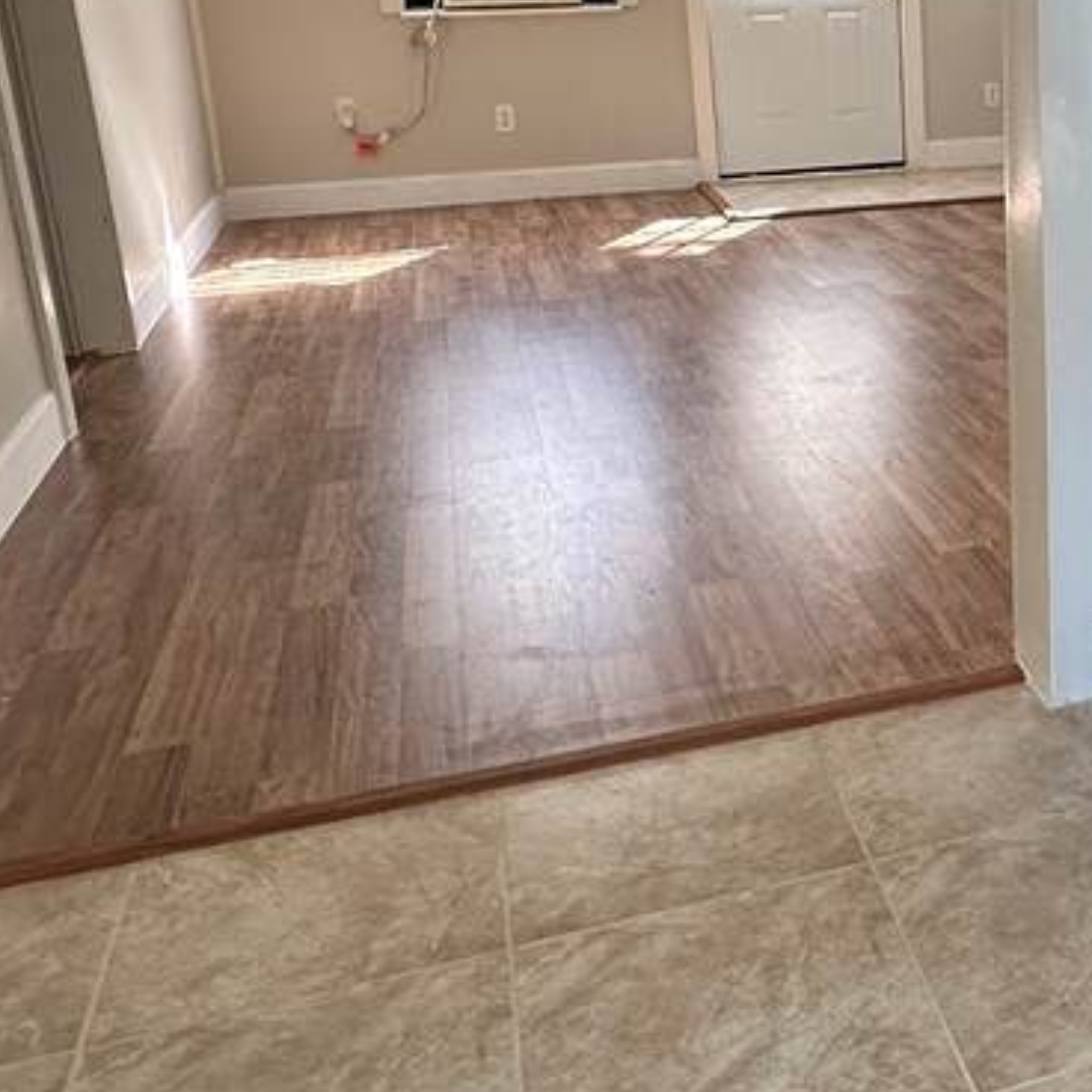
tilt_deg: -14.3
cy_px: 294
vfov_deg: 38.3
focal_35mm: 43
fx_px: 1535
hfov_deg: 35.8
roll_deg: +0.8
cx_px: 1065
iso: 160
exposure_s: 1/99
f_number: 2.2
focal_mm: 2.22
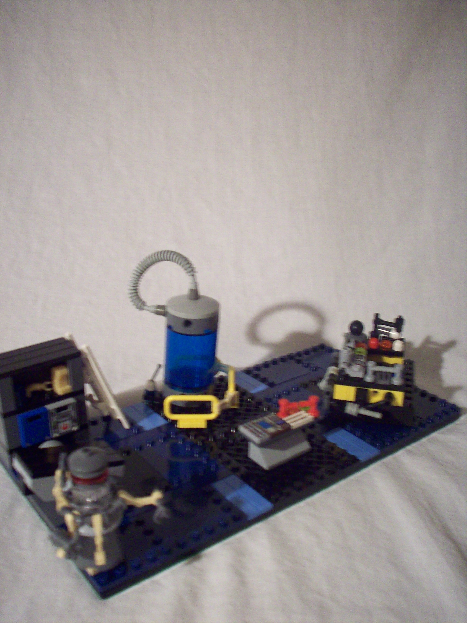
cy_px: 312
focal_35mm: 37
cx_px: 234
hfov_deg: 38.7
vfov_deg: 50.1
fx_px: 666
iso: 193
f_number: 2.8
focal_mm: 6.2
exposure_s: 1/8
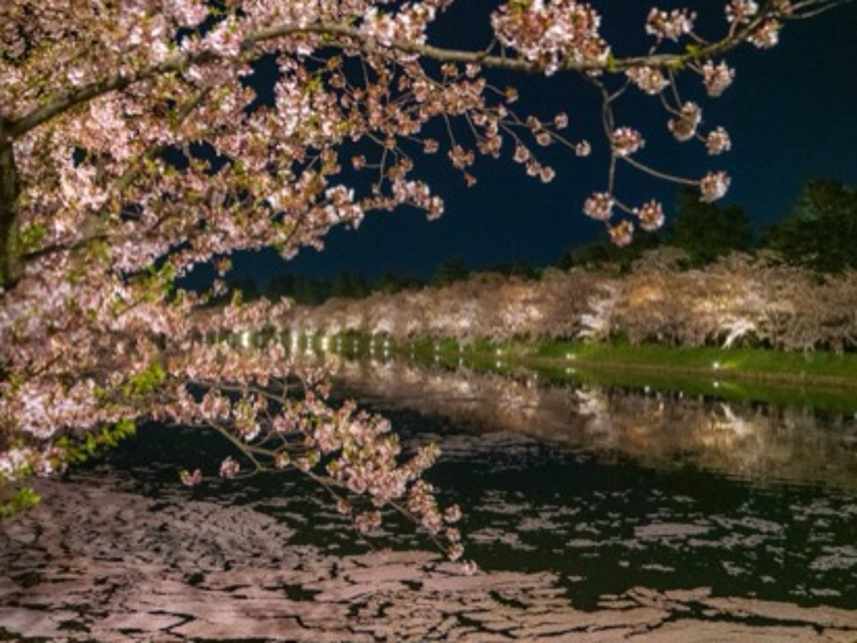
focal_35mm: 28
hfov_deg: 63.4
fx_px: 693
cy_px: 323
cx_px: 456
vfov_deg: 49.7
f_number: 2.8
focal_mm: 25
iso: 6400
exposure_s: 1/60
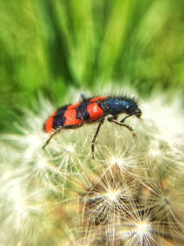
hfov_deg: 48.2
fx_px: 206
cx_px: 92
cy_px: 123
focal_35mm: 29
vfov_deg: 61.7
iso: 25
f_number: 2.2
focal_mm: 4.15
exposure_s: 1/785
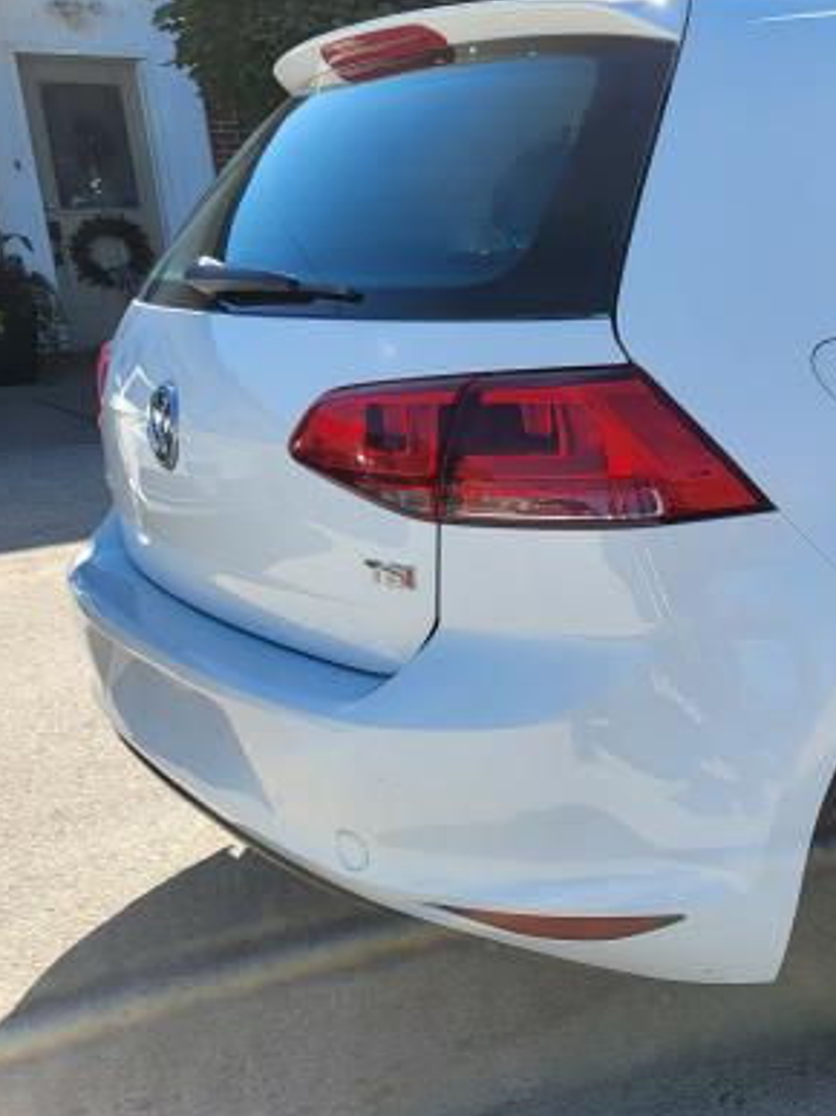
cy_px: 571
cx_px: 908
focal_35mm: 43
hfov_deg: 30.3
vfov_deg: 43.9
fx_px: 1385
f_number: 1.8
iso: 40
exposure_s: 1/1151
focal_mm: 5.4
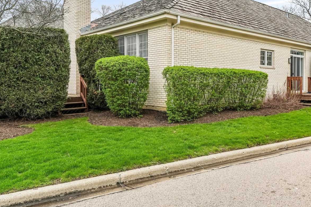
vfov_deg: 39.6
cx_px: 194
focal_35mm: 33
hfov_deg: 56.6
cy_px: 73
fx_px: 285
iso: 400
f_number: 8
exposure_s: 1/640
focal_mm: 24
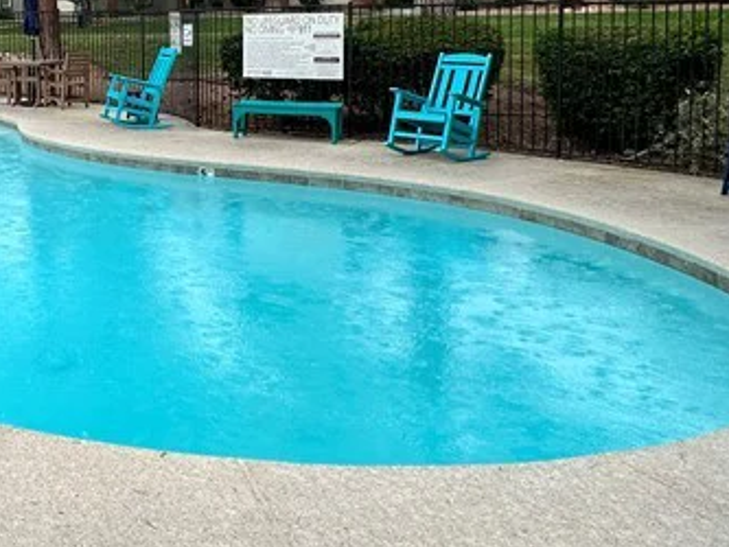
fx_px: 906
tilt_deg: -2.5
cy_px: 61
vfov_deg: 32.1
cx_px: -127
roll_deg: +1.3
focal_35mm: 43
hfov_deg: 35.4
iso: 50
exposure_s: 1/99
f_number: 2.2
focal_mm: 2.22
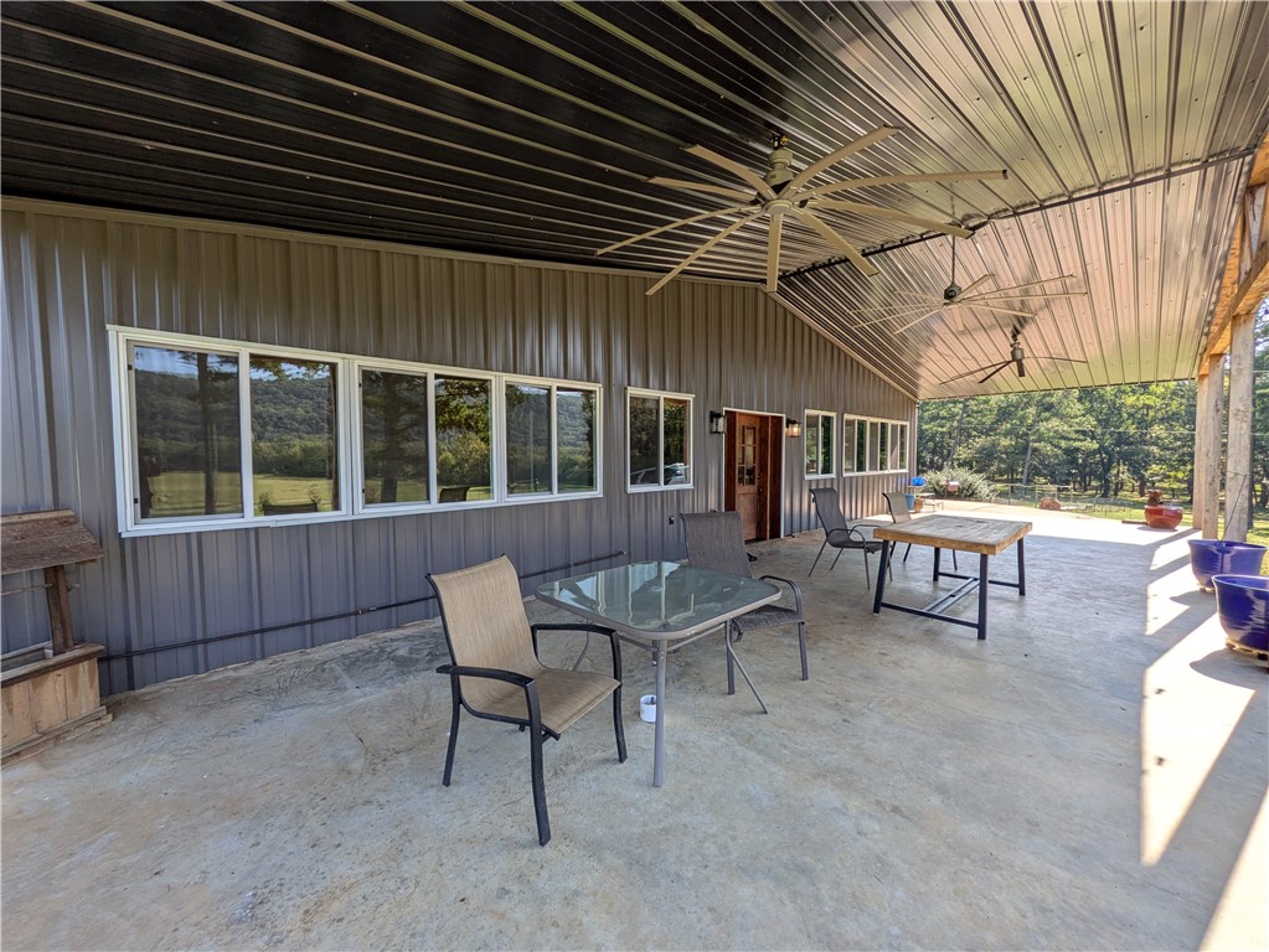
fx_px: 513
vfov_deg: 85.7
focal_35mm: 14
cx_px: 634
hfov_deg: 102.0
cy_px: 476
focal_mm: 1.83
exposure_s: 1/465
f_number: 2.2
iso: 42
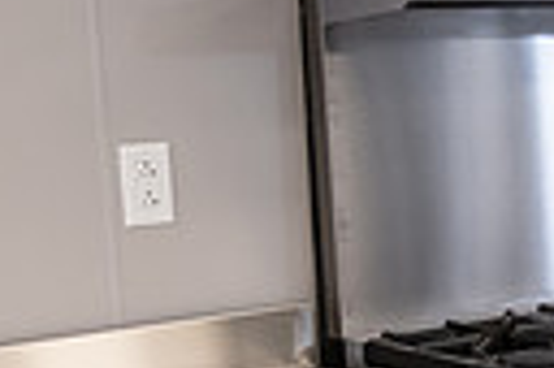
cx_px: 688
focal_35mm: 100
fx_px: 1537
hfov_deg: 19.1
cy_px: 249
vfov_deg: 13.6
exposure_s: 1/160
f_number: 5.6
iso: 1250
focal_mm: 22
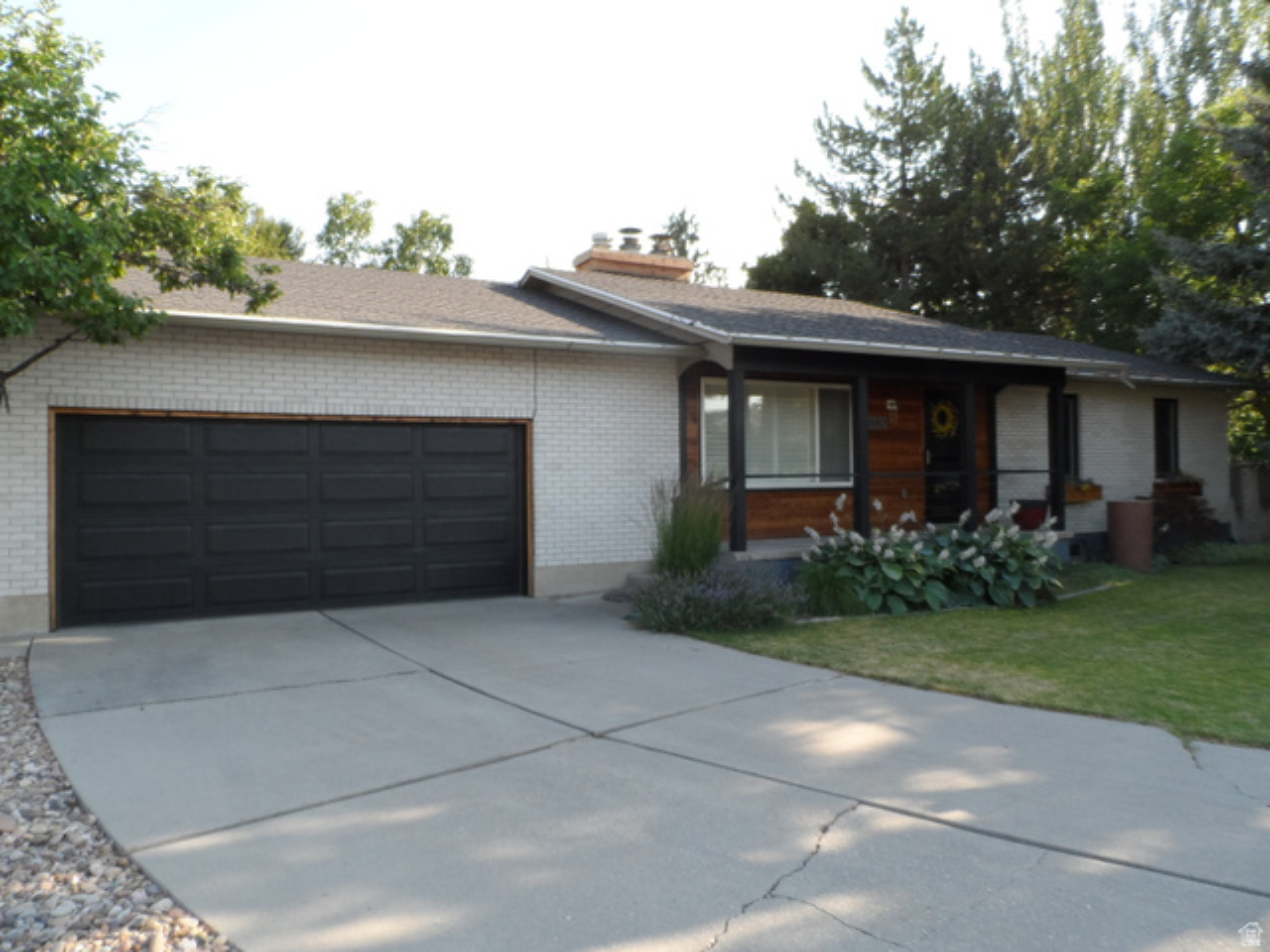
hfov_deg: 71.6
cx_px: 635
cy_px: 476
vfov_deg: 56.8
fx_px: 881
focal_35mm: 24
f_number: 3.2
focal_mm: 4
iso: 80
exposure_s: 1/250
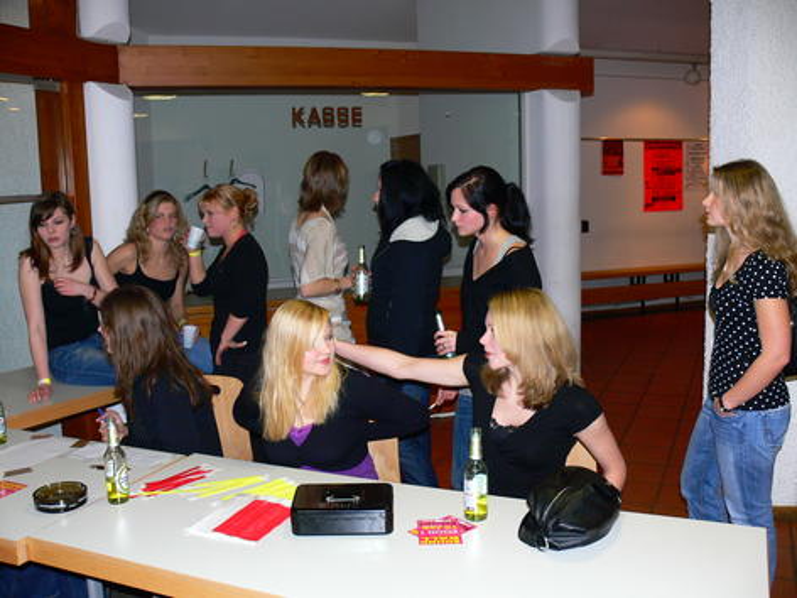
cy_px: 299
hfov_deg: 52.6
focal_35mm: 35
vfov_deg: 40.7
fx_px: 806
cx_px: 398
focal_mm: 7.4
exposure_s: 1/30
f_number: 2.8
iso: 100
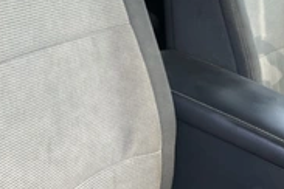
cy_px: 74
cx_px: 88
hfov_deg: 30.2
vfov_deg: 20.6
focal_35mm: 66
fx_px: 521
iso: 32
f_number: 1.8
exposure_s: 1/122
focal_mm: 3
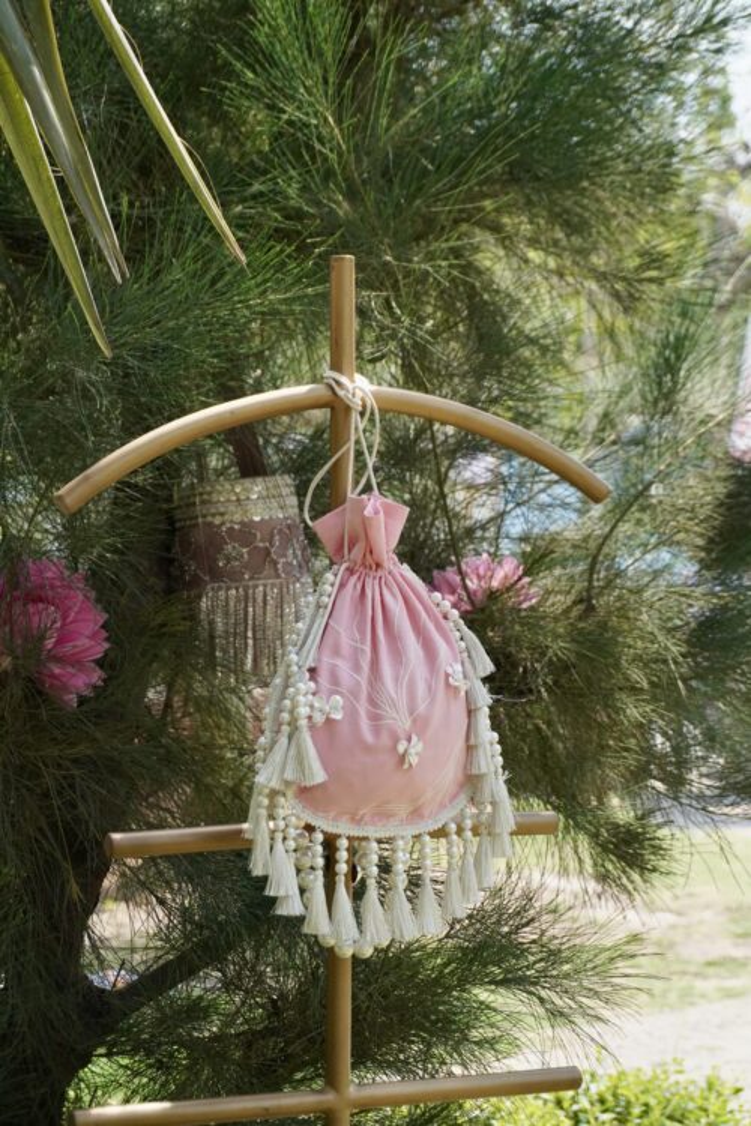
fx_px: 2347
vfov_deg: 27.0
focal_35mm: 75
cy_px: 563
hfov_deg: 18.2
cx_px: 376
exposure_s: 1/1000
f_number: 6.3
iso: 800
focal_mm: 50
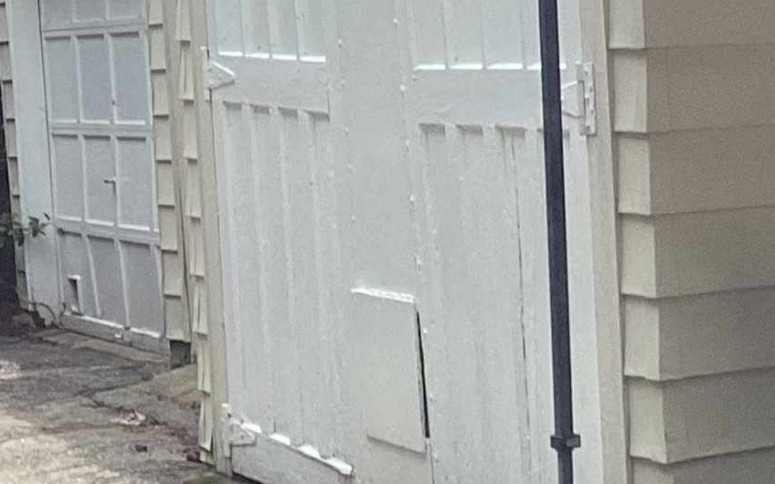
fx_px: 2513
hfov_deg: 16.0
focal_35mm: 119
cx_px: 1168
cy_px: 262
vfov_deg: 11.0
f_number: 2.4
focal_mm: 3.3
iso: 25
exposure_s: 1/377
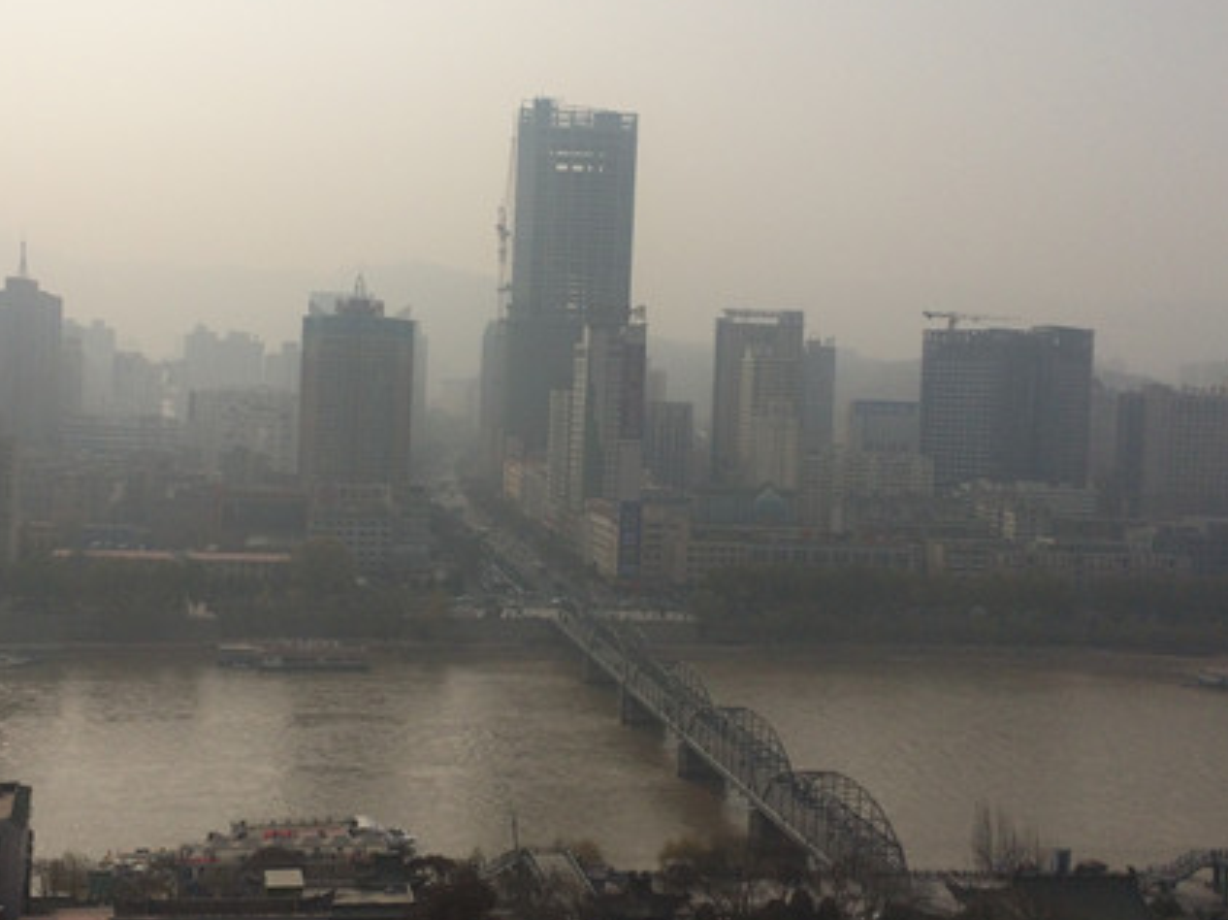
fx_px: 1560
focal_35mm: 44
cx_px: 501
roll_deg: +0.0
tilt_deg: -1.1
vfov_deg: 32.8
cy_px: 428
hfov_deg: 42.8
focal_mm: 4.15
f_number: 2.2
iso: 32
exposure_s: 1/8264
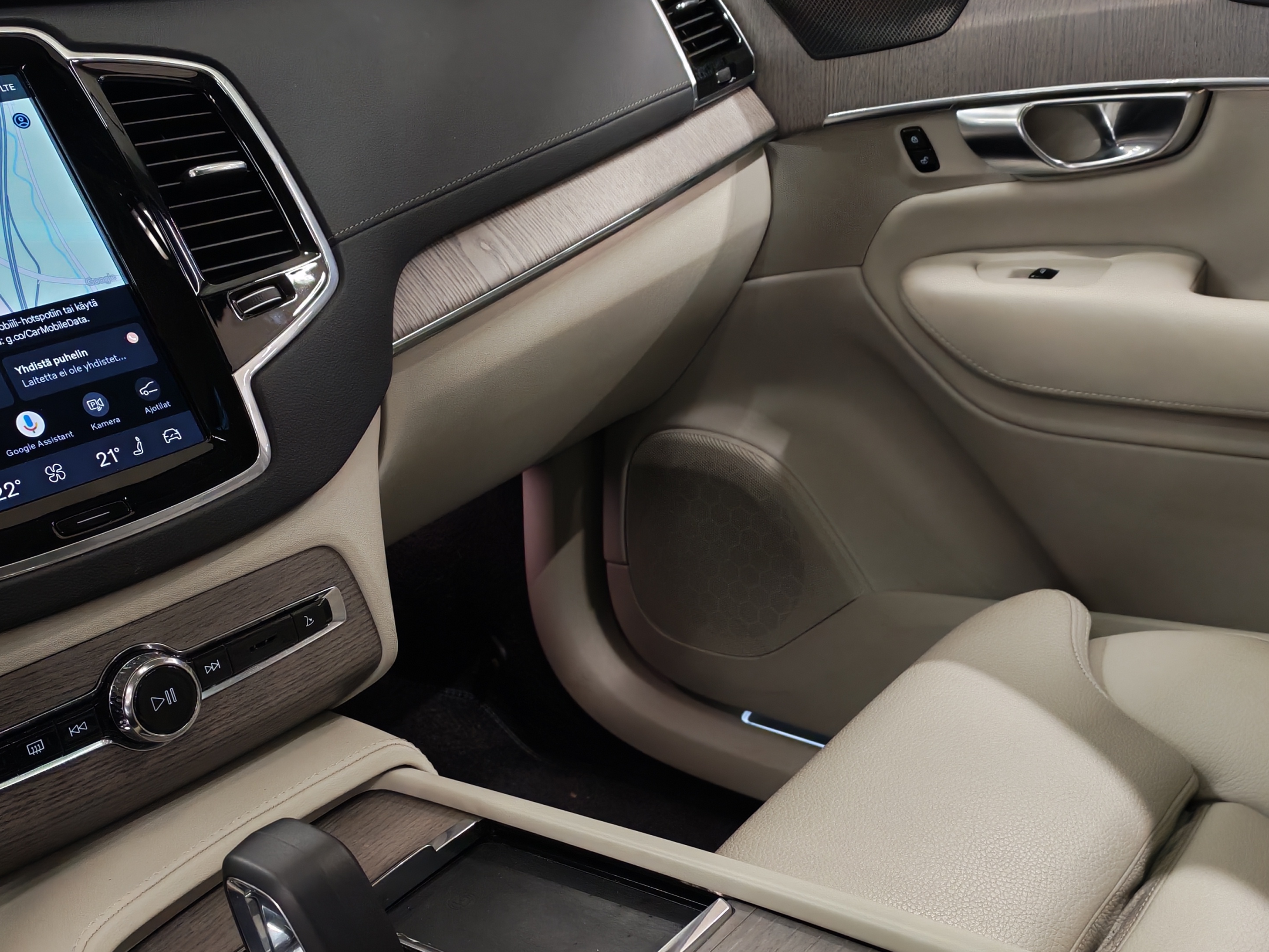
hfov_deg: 42.1
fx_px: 1650
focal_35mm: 45
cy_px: 564
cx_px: 611
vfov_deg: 32.1
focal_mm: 6.12
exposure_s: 1/100
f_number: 1.9
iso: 937
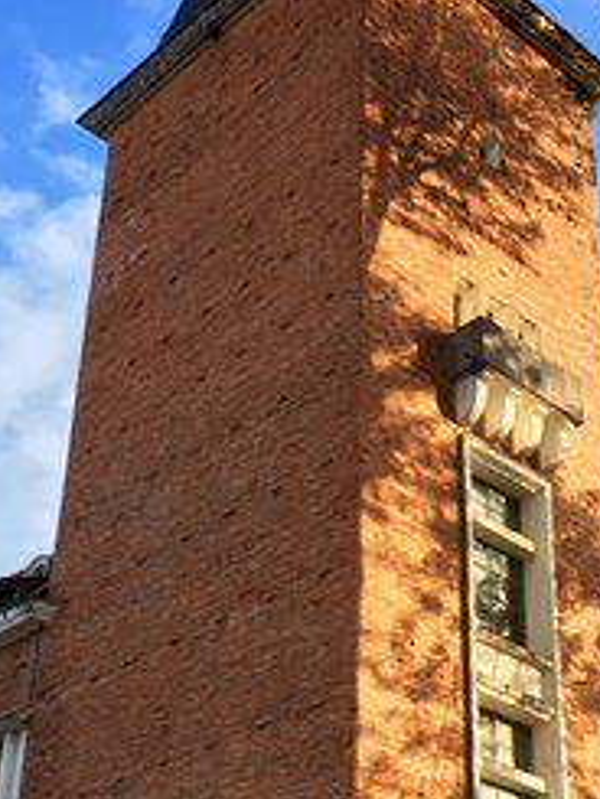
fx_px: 1455
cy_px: 501
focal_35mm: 63
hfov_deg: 23.3
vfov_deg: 30.6
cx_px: 329
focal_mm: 4.15
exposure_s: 1/265
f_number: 2.2
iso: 25
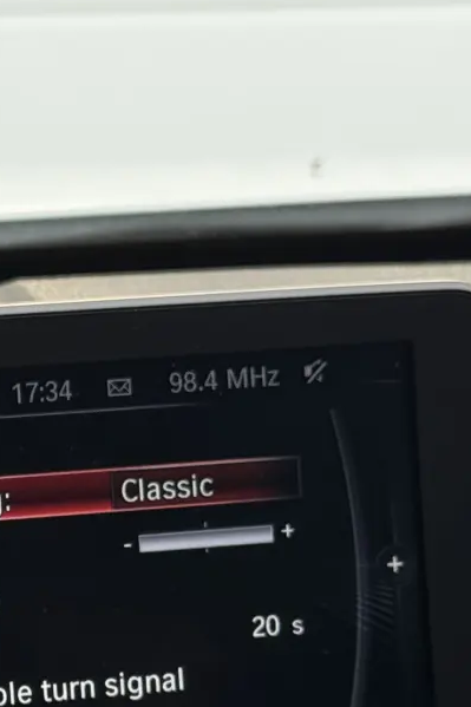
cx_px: -131
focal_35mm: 120
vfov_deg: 16.9
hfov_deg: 11.2
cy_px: 591
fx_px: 2356
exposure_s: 1/233
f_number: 1.78
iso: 200
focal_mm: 6.76
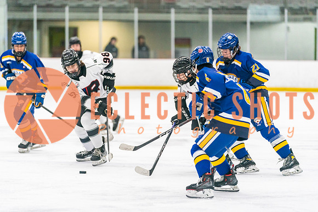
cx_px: 145
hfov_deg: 9.9
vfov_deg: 6.6
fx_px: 1842
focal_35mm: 209
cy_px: 106
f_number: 2.8
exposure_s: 1/1250
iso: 3200
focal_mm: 184
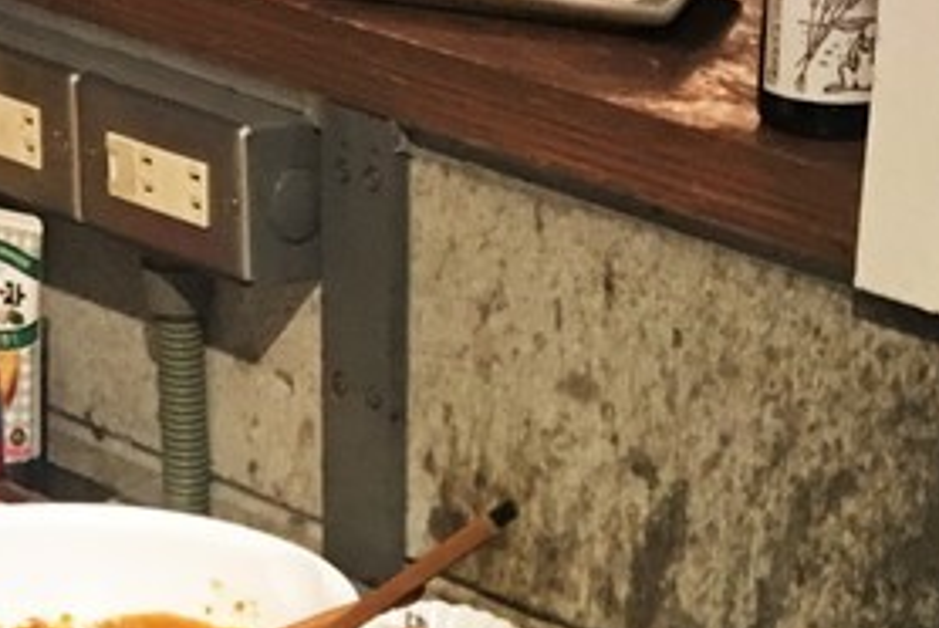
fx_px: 3394
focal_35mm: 130
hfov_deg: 15.6
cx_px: 801
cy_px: 1445
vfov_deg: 9.5
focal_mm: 4.15
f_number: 2.2
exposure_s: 1/10
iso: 80
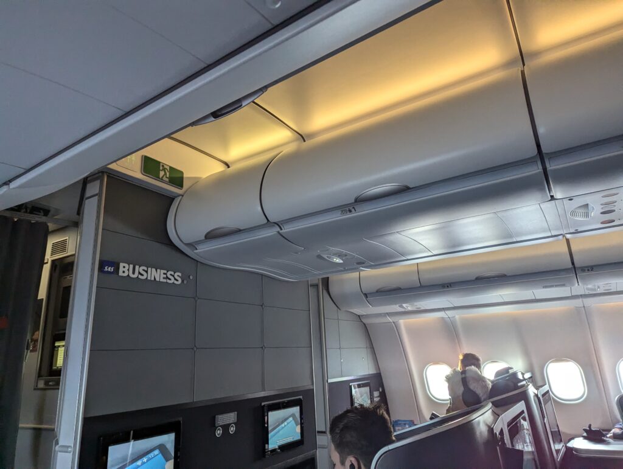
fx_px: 433
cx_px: 312
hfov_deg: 71.5
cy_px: 234
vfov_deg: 56.9
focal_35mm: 24
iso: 811
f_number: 1.85
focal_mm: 6.81
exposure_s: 1/366
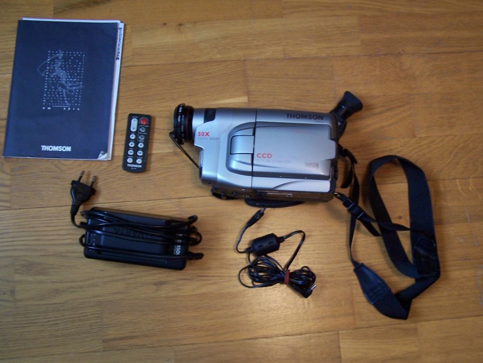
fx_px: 544
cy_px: 179
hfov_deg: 47.9
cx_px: 238
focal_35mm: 39
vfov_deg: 36.8
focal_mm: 6.3
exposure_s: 1/8
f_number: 2.8
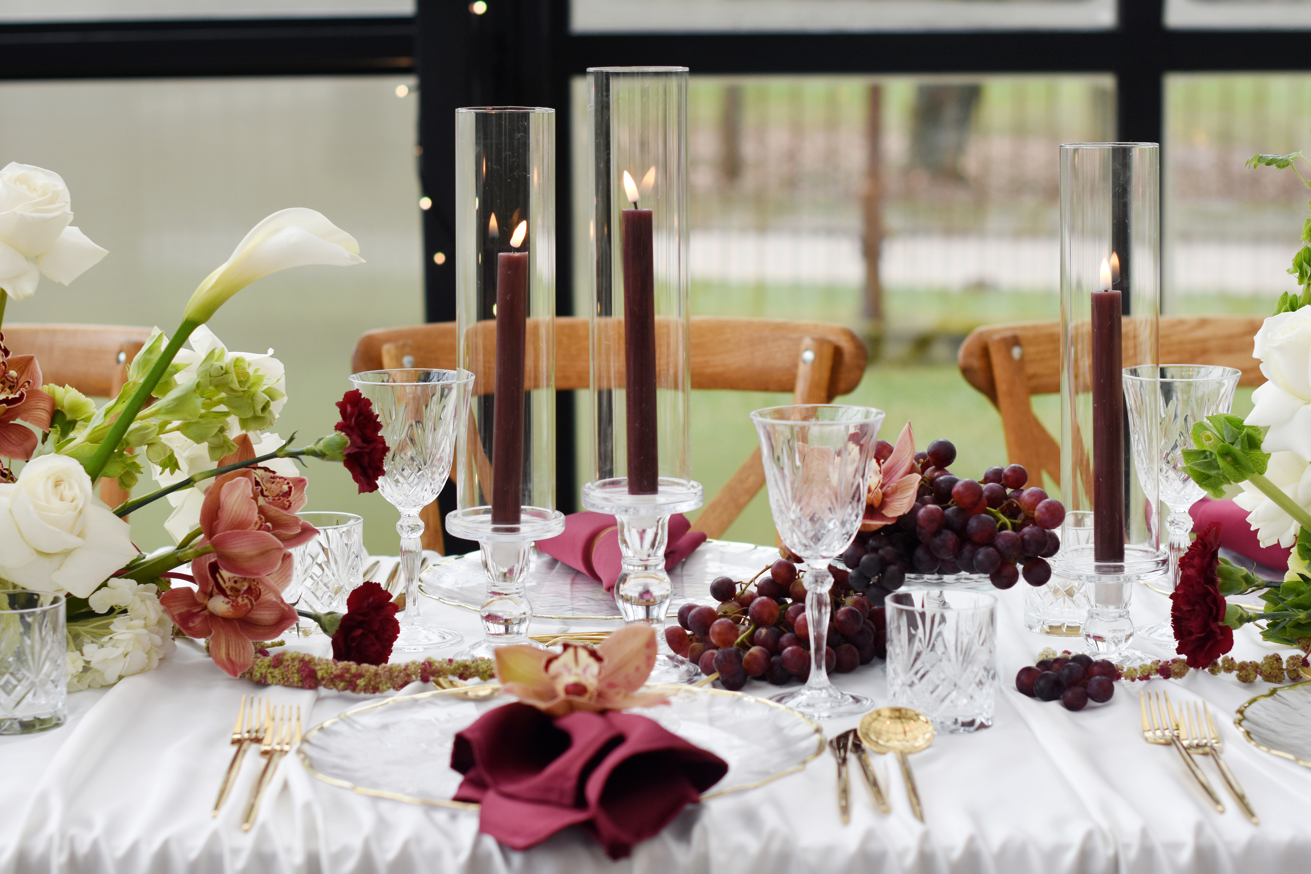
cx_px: 656
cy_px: 437
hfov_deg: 27.0
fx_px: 2731
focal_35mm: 75
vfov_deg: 18.2
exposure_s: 1/400
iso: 400
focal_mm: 50
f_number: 2.8
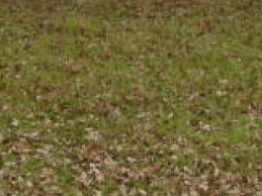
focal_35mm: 95
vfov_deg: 13.8
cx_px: 110
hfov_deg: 20.6
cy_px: -163
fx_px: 719
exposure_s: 1/125
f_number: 4
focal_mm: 4.3
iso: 160
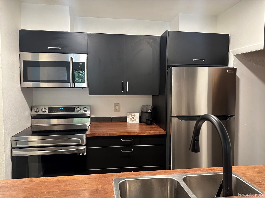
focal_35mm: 24
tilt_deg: -4.0
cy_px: 99
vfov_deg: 56.8
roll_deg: -1.0
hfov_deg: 71.6
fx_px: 184
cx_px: 132
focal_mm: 6.86
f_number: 1.78
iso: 400
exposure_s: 1/60
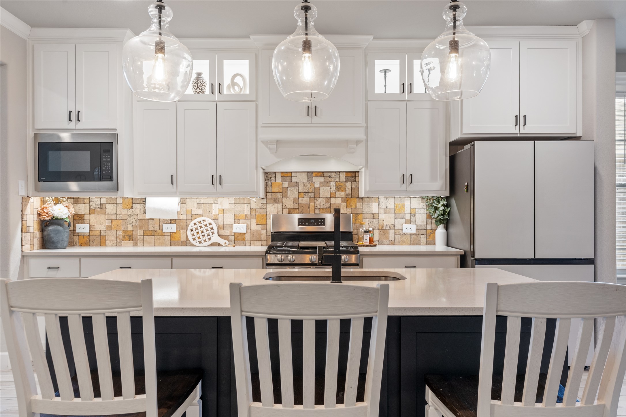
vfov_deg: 47.9
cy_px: 208
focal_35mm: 27
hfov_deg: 67.4
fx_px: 469
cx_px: 313
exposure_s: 1/13
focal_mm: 27
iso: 320
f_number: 9
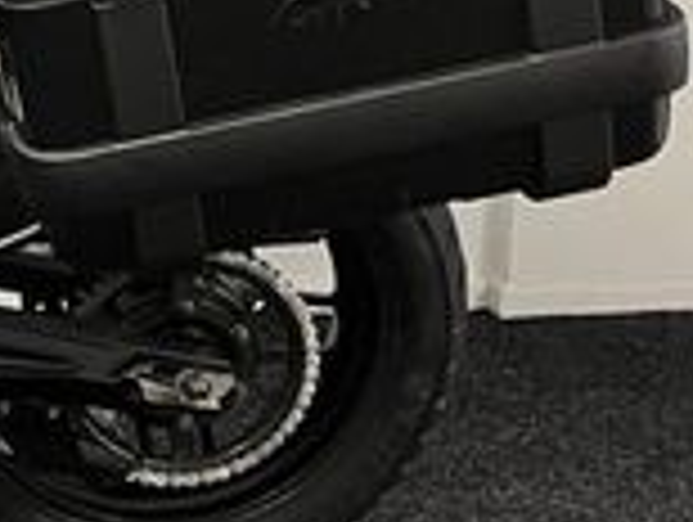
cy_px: -22
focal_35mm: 108
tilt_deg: -12.3
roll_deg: +0.4
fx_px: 2165
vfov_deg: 13.5
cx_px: -454
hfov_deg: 16.1
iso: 100
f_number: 1.6
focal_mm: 5.1
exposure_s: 1/50
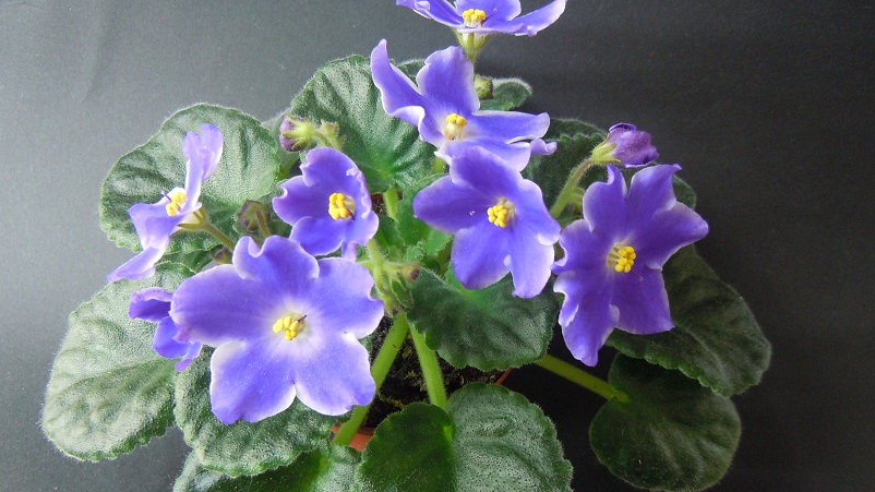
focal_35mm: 33
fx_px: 766
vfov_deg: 35.6
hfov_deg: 59.5
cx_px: 434
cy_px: 274
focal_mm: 5.4
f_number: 3.5
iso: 400
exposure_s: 1/15
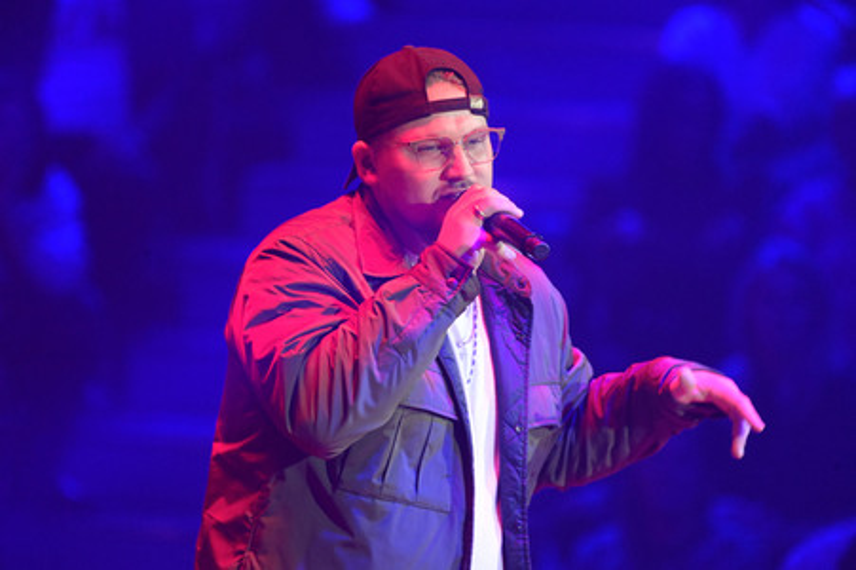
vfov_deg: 2.7
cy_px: 285
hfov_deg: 4.1
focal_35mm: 500
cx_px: 428
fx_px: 11880
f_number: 5.6
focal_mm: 500
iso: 12800
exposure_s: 1/400
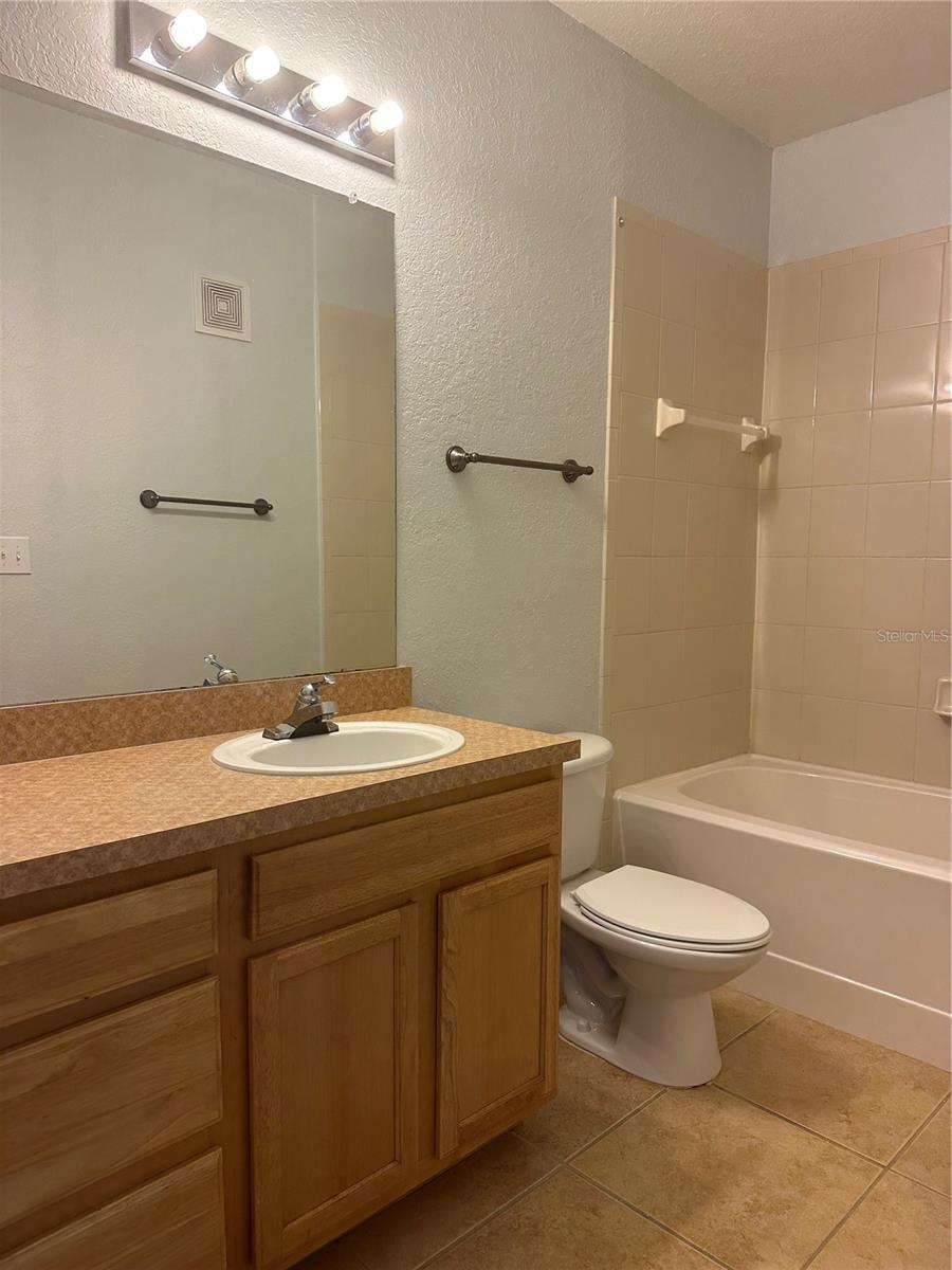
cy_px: 635
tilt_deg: -5.1
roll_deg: -0.7
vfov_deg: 71.6
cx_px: 476
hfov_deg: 56.8
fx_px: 880
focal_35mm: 24
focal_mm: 6.86
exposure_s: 1/120
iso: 160
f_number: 1.78
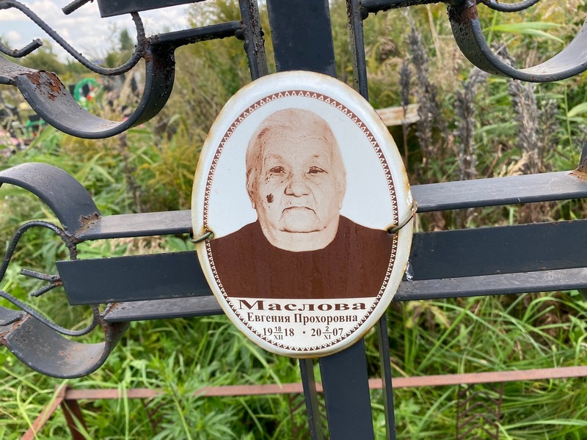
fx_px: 441
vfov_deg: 53.1
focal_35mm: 26
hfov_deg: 67.3
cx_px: 294
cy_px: 220
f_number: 1.8
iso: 32
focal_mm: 4.25
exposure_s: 1/637
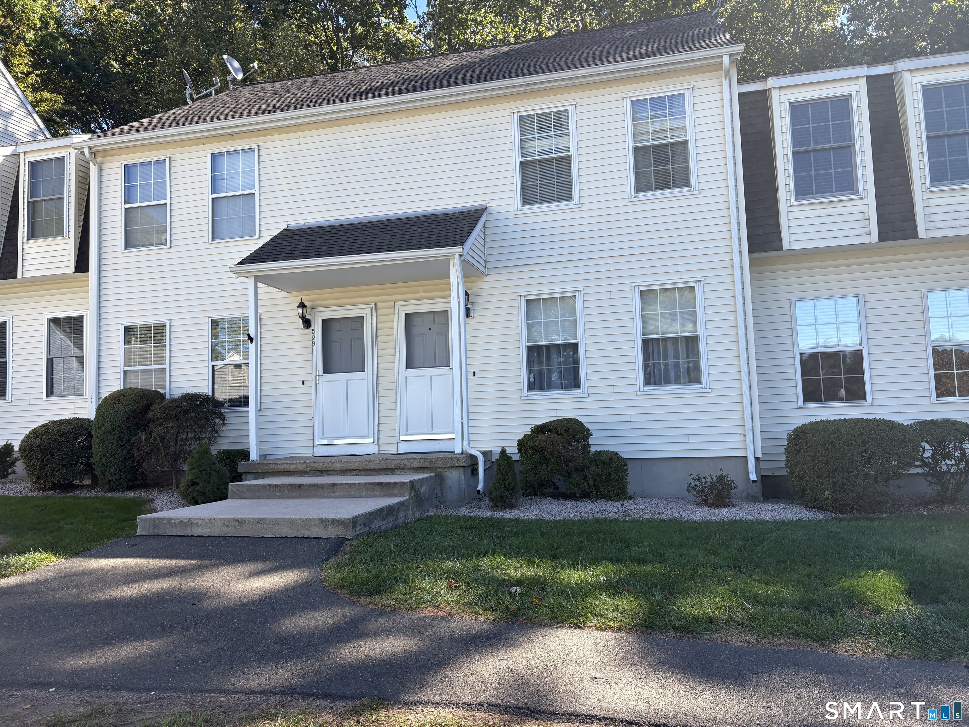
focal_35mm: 26
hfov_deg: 67.3
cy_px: 364
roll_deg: +2.4
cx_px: 484
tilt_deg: +5.0
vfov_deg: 53.1
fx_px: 728
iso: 50
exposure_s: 1/716
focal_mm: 5.96
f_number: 1.6
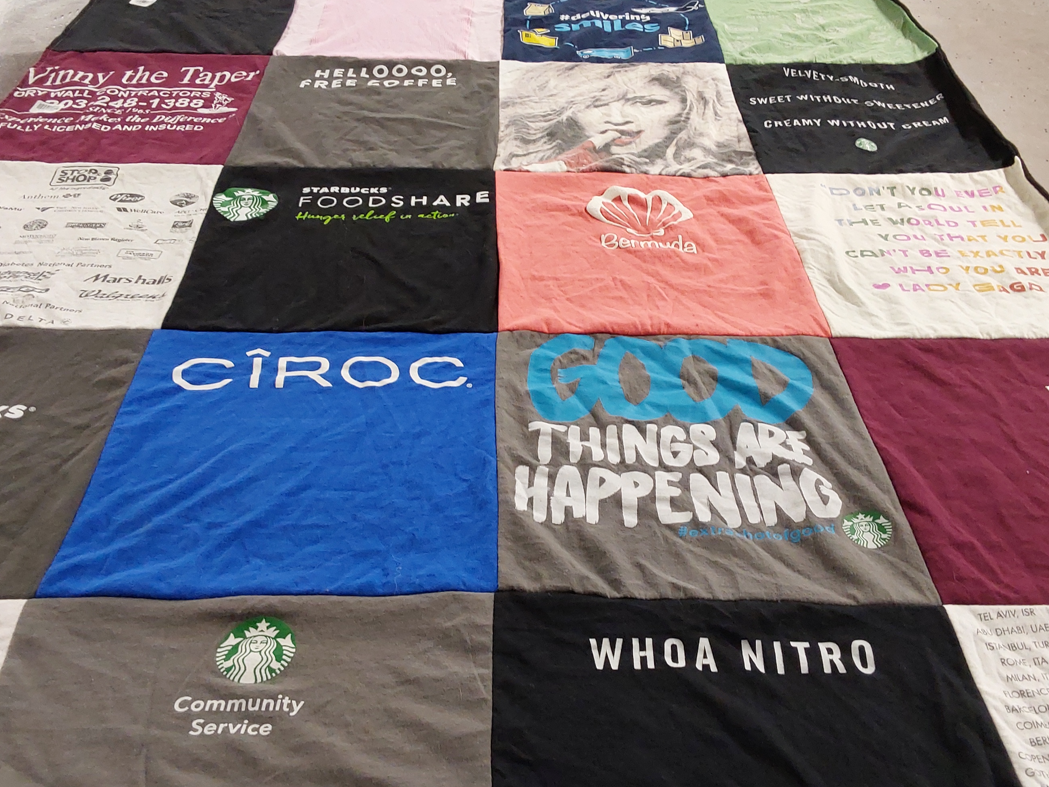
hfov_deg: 52.6
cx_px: 536
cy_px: 390
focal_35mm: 35
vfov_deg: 40.7
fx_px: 1061
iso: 125
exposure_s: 1/50
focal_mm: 2.91
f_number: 1.9
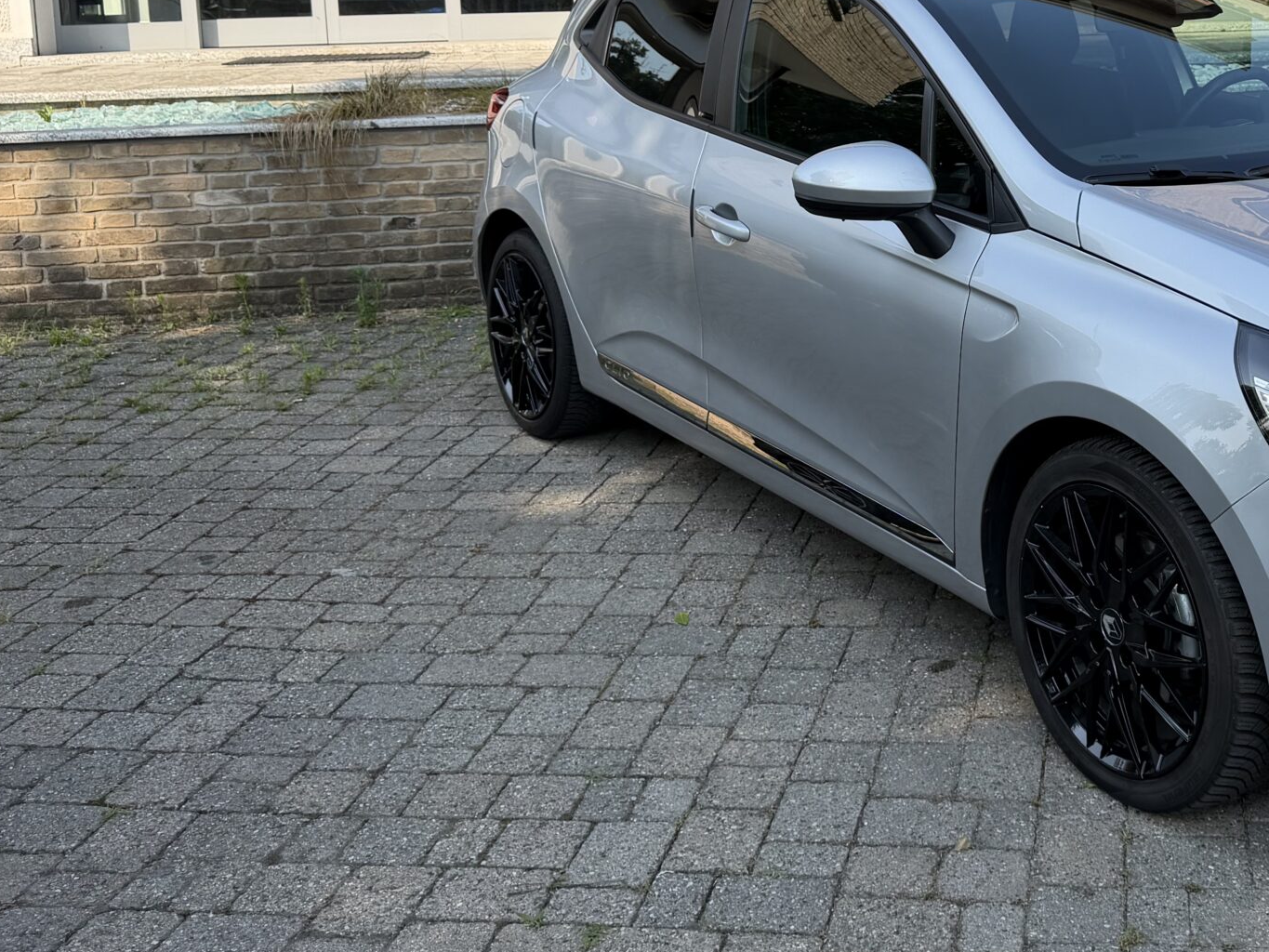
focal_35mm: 45
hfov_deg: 40.3
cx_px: 1016
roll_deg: +1.9
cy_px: 185
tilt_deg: -7.4
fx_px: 1650
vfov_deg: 31.3
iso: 80
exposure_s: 1/1855
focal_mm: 6.76
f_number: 1.78
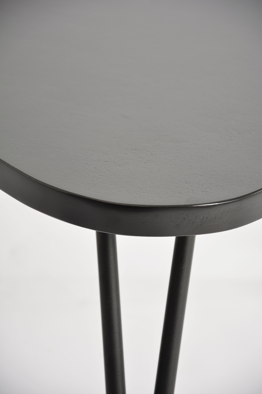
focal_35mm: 158
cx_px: 131
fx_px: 1719
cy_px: 197
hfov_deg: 8.7
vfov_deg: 13.0
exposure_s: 1/125
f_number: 5.6
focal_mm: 105
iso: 100
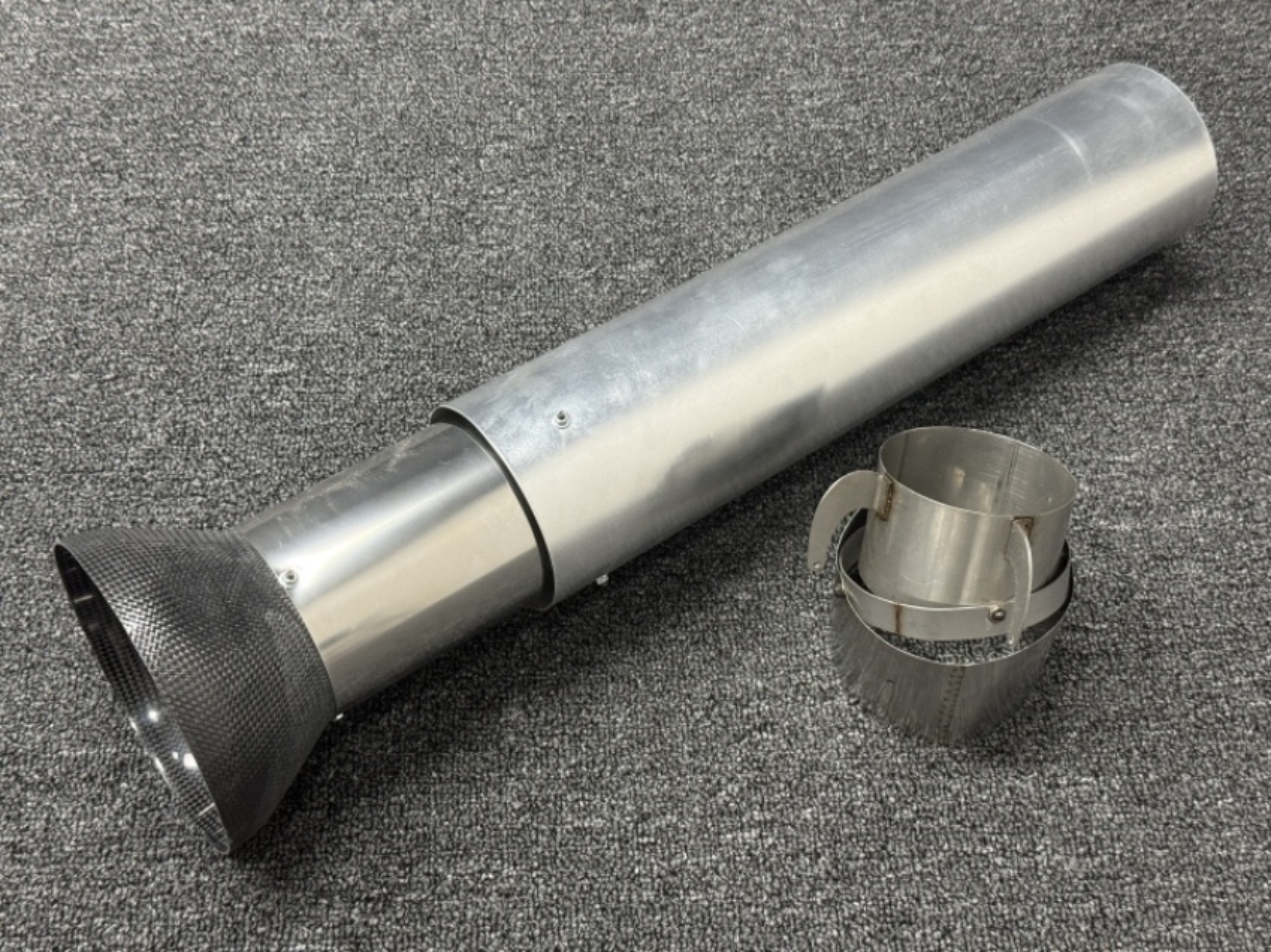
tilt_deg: -53.5
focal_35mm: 48
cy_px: 476
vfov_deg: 30.3
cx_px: 636
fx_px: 1762
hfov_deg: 39.7
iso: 80
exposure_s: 1/50
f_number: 1.78
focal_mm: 6.76
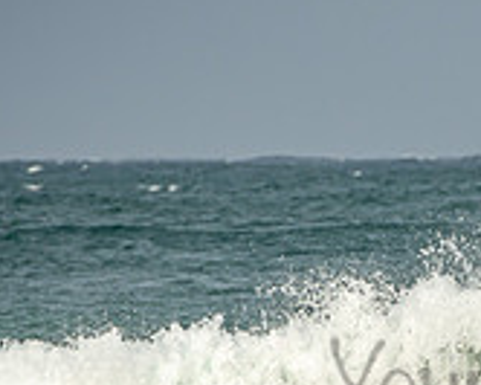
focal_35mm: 984
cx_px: 629
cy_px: 358
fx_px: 14016
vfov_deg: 1.6
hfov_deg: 2.0
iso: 200
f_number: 5.6
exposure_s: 1/1250
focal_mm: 200
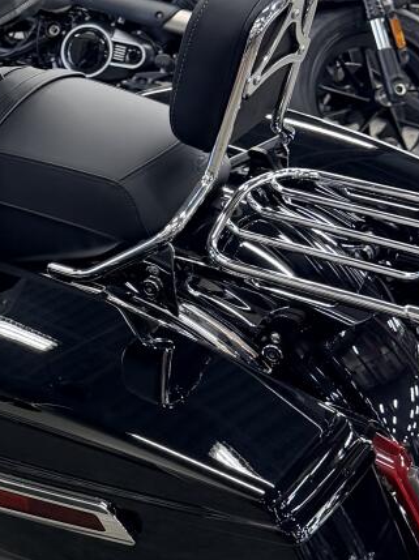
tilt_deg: -19.2
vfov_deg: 23.3
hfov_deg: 16.8
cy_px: 226
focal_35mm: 84
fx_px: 1358
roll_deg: -4.1
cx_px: -80
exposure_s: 1/60
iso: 200
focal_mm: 6.76
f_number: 1.78
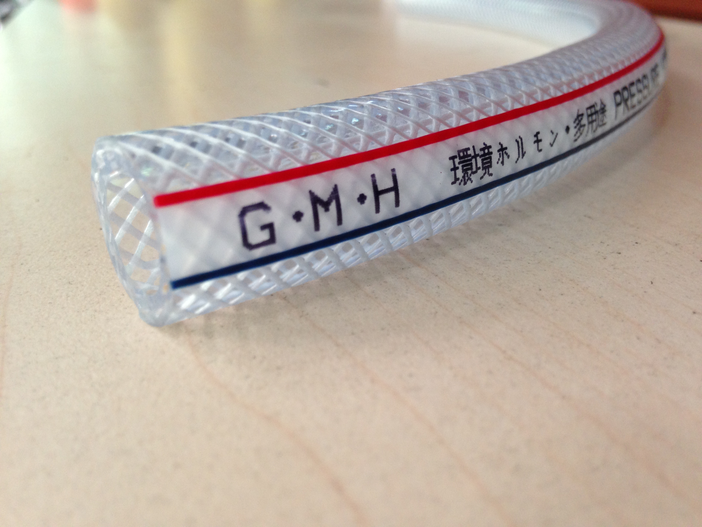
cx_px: 351
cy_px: 264
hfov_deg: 55.4
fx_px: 669
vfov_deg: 42.9
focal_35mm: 33
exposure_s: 1/20
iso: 125
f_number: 2.4
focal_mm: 4.13
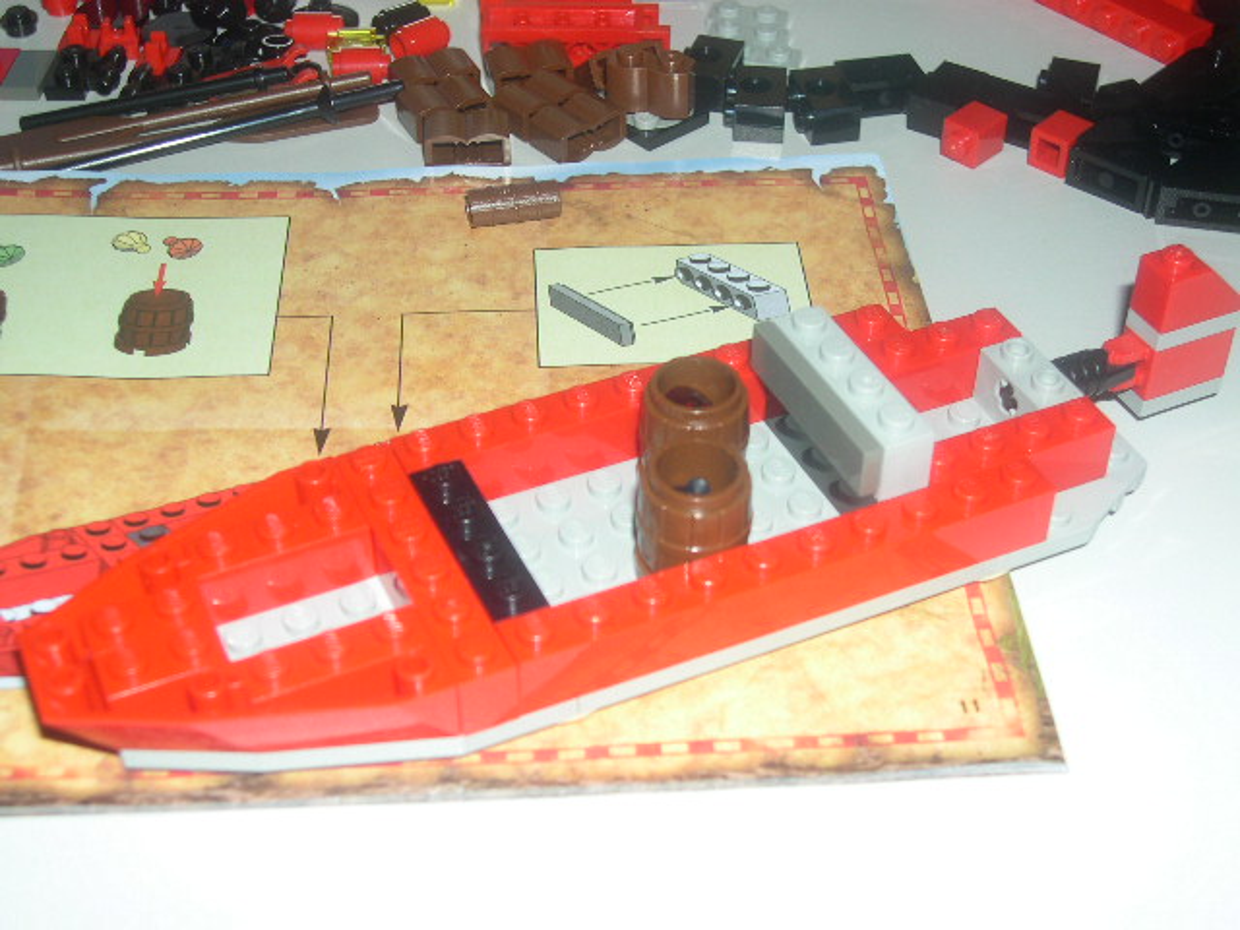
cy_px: 465
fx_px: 1863
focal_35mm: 52
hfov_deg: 36.8
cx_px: 620
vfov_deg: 28.0
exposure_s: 1/60
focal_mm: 11.1
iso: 100
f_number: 3.2
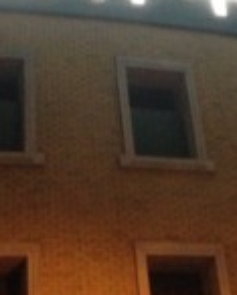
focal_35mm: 105
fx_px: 920
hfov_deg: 14.6
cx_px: 192
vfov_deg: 17.6
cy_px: -38
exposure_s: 1/15
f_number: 2.4
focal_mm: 4.28
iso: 500
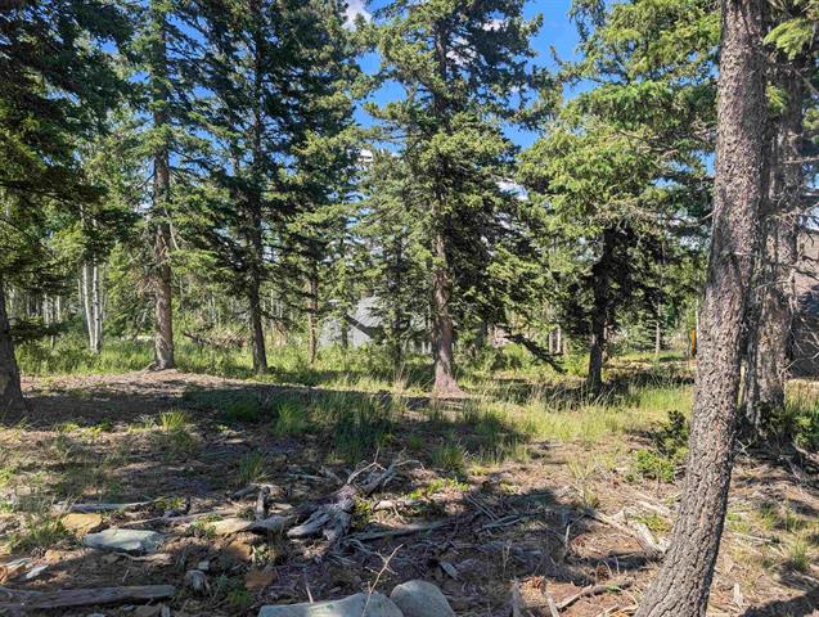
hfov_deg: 71.5
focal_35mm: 24
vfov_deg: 57.0
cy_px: 308
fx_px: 569
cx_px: 410
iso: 18
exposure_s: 1/567
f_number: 1.68
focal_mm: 6.9
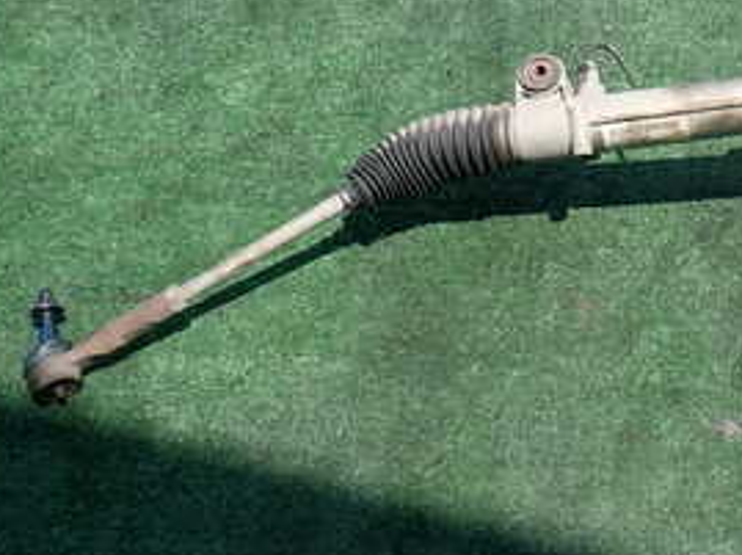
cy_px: 135
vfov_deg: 21.7
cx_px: 745
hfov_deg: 27.3
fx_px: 1434
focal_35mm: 67
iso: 100
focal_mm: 5.4
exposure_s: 1/500
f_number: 3.2
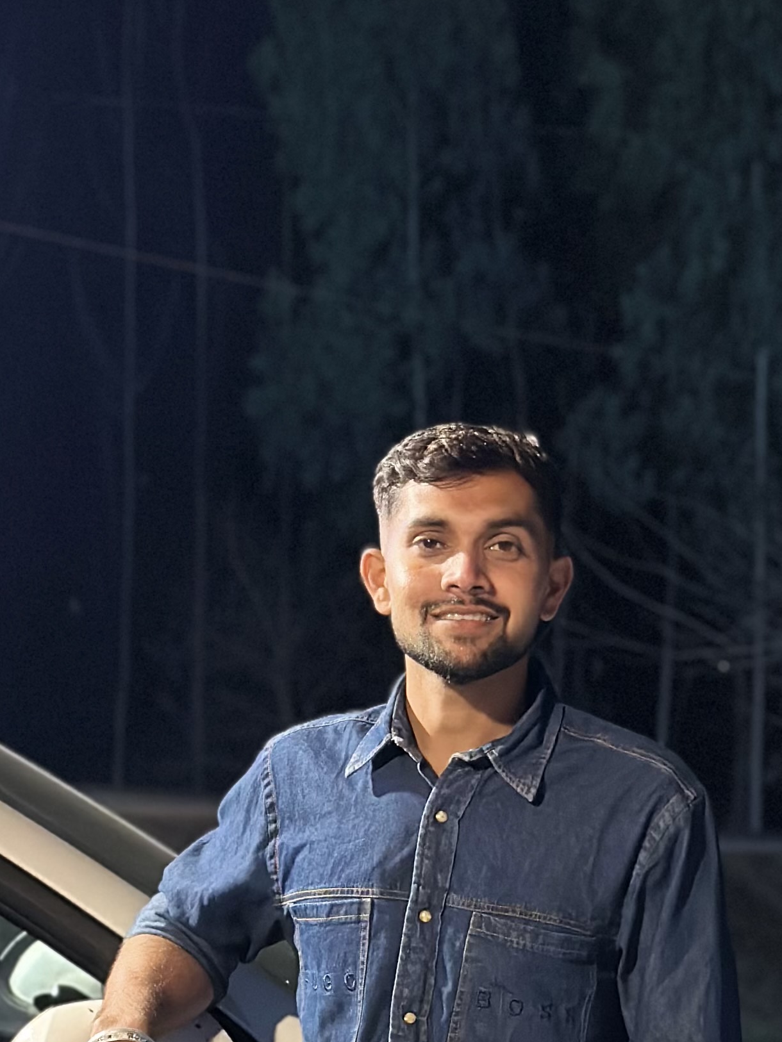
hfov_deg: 12.5
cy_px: 1092
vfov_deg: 16.2
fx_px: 3583
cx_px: 445
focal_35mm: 119
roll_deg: -4.9
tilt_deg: -6.2
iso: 500
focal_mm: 6.86
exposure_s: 1/36
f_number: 1.78
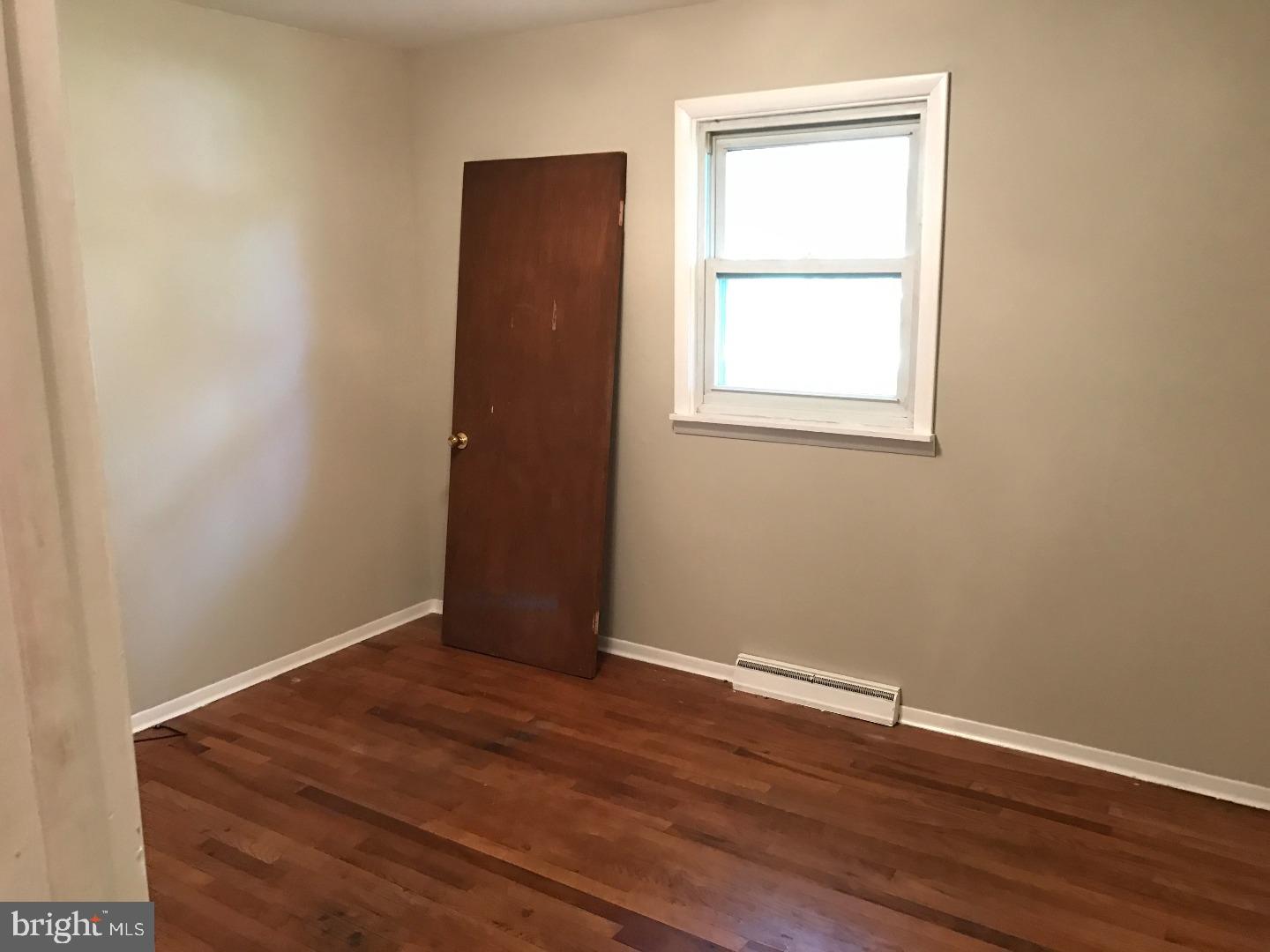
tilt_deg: -12.6
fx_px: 1027
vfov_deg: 49.7
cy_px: 476
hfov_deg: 63.4
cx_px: 635
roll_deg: +0.3
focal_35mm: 28
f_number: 1.8
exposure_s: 1/13
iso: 100
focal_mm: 3.99
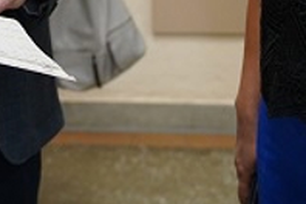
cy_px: -173
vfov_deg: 10.3
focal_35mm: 125
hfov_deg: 15.7
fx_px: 1062
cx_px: -80
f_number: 2.8
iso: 2000
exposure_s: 1/500
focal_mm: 33
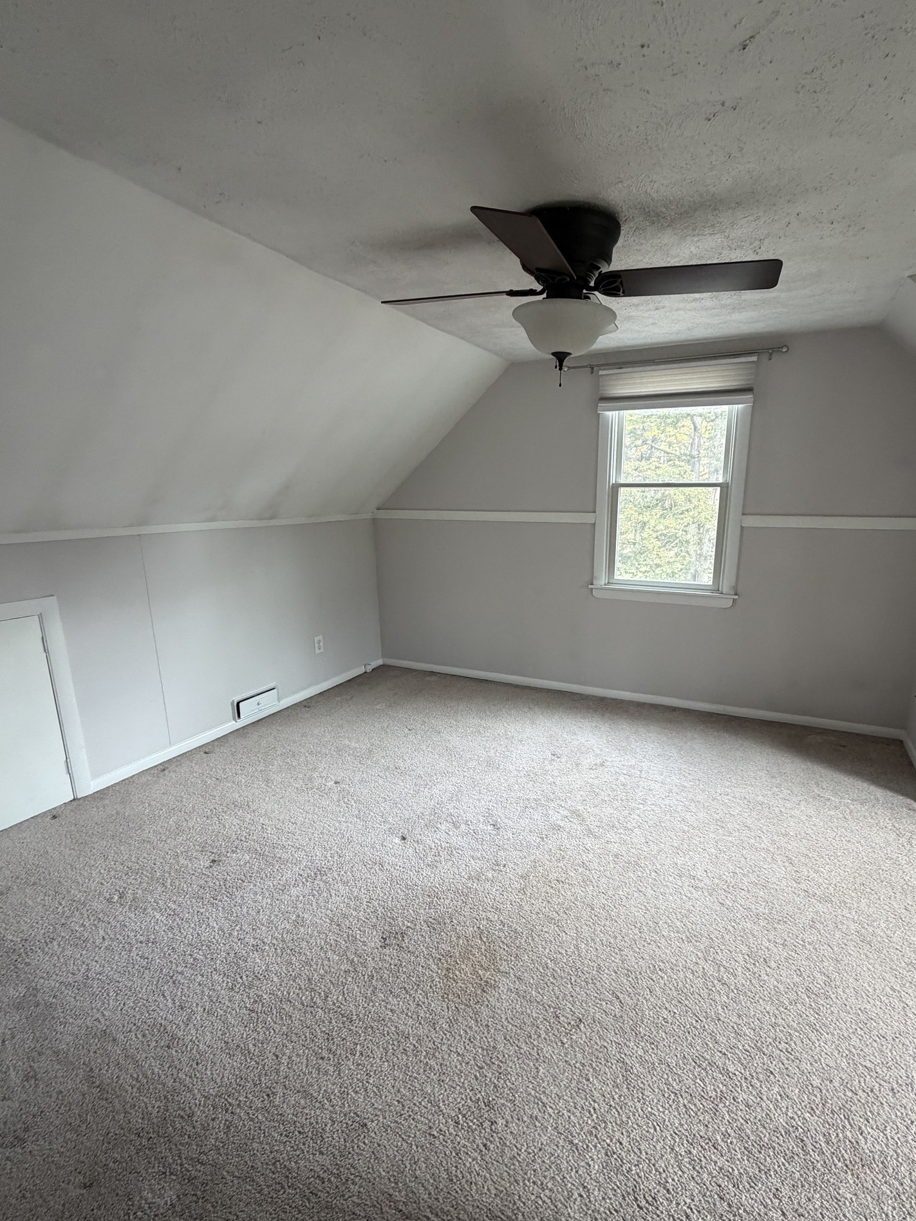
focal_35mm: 17
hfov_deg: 74.6
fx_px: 600
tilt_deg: -13.6
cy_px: 642
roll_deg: +0.6
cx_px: 500
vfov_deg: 90.9
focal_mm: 2.22
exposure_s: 1/121
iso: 320
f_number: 2.2
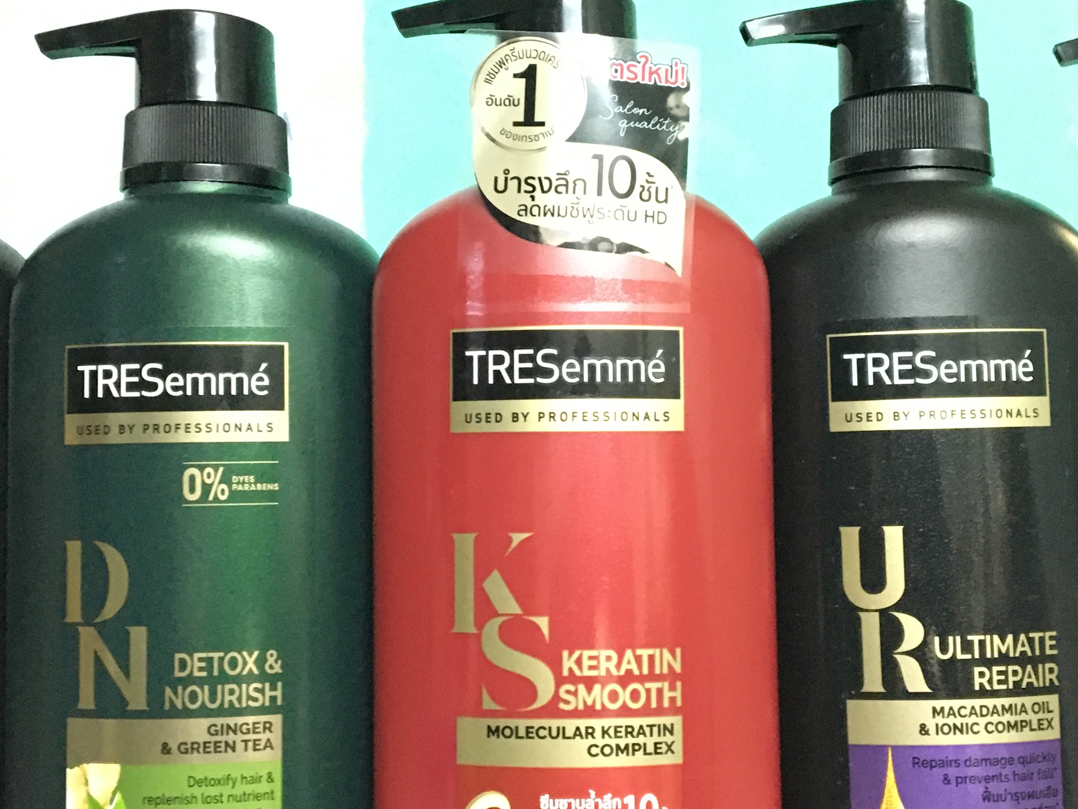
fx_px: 1682
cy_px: 377
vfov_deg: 27.0
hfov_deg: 35.5
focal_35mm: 54
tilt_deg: +4.9
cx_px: 588
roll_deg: +0.4
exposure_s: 1/17
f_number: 2.2
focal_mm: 4.15
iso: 500
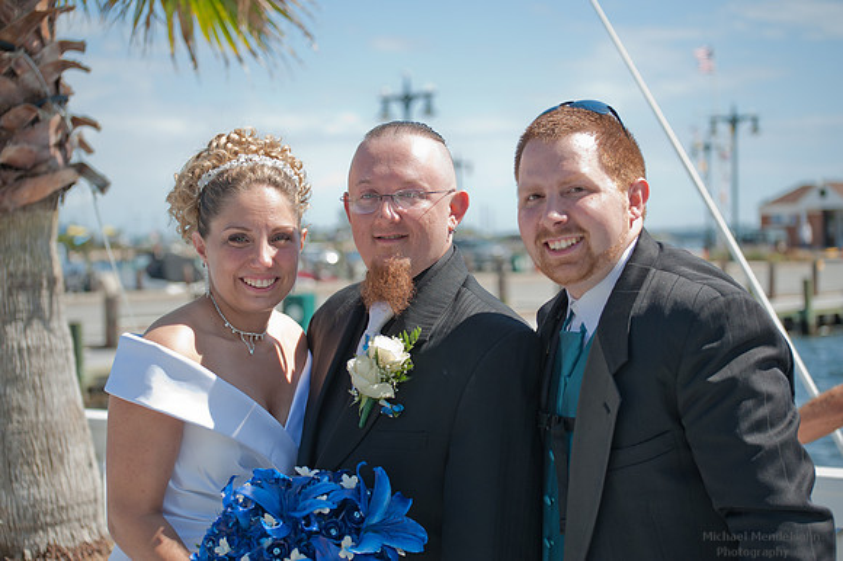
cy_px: 280
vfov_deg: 19.4
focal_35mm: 70
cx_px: 422
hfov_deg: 28.9
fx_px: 1638
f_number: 4.5
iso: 250
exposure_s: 1/640
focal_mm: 70
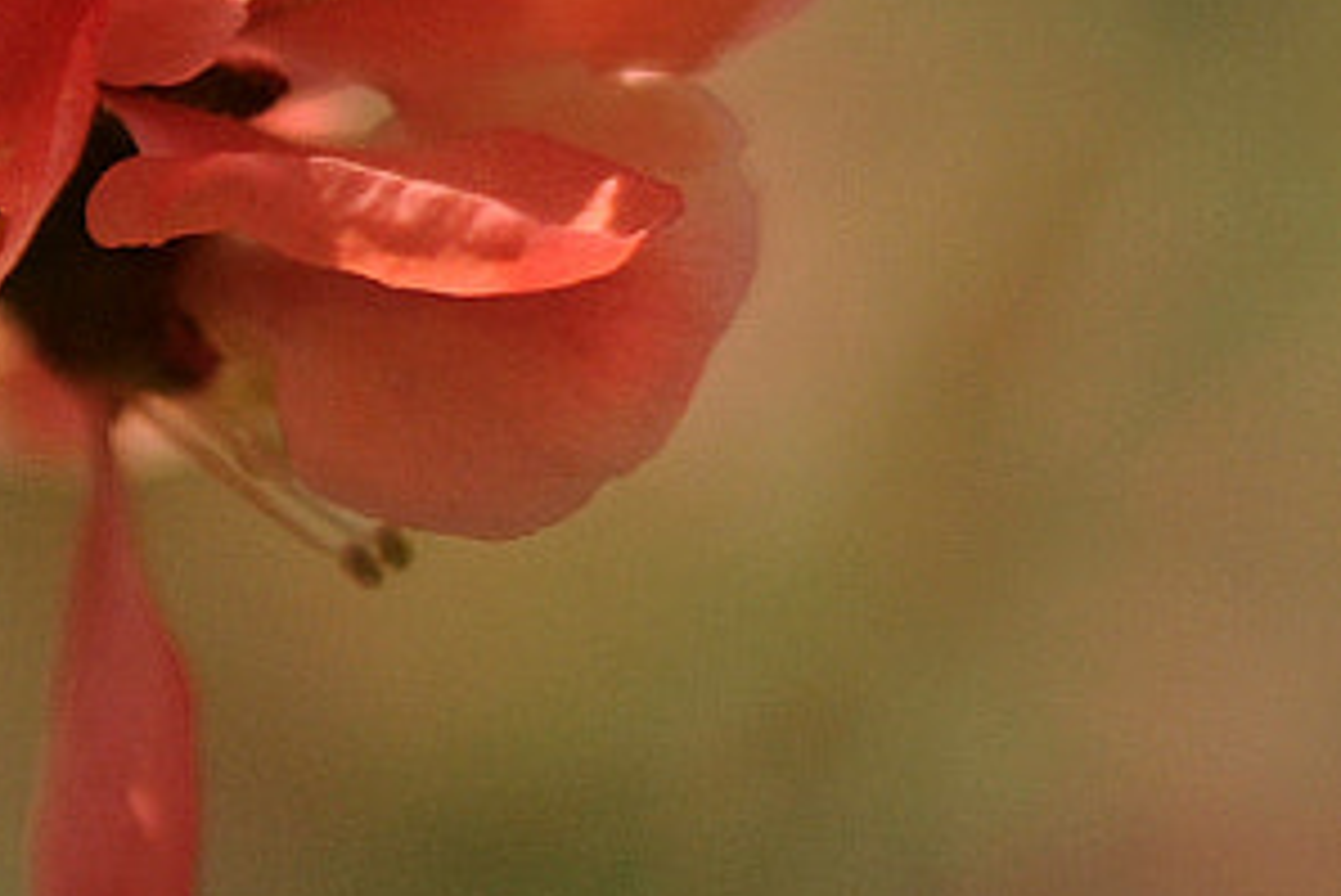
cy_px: 759
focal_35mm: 402
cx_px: -1472
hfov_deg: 5.0
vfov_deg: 3.4
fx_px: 14981
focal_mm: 50
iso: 200
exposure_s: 1/2500
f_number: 2.5
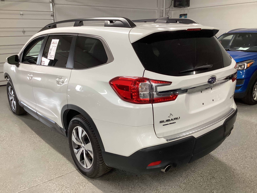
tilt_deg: -16.8
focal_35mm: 31
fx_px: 230
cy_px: 96
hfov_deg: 58.4
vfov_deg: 45.4
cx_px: 128
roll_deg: +0.4
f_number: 2.4
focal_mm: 3.3
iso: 160
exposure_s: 1/50
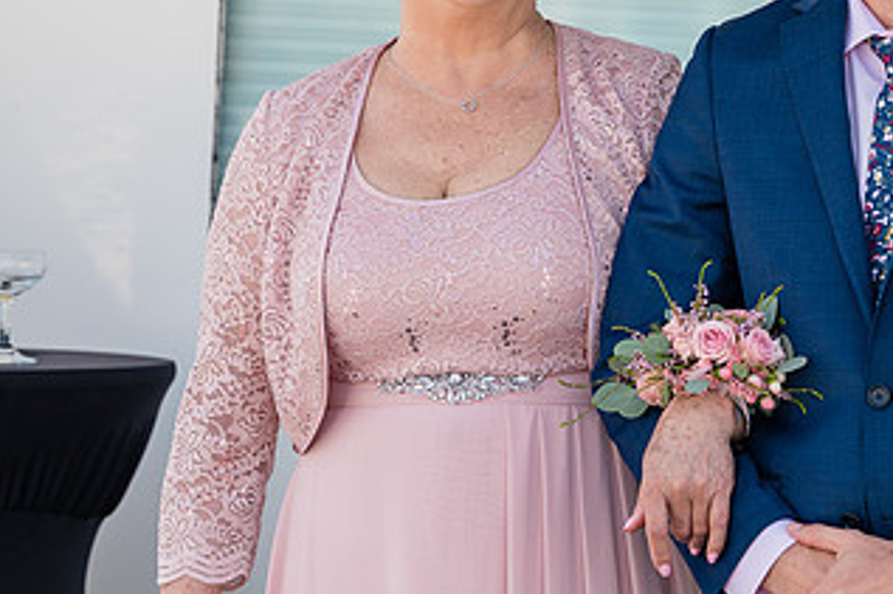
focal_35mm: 386
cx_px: 441
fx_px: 9570
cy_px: -60
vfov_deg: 3.6
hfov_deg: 5.3
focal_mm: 165
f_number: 4.5
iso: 160
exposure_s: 1/500
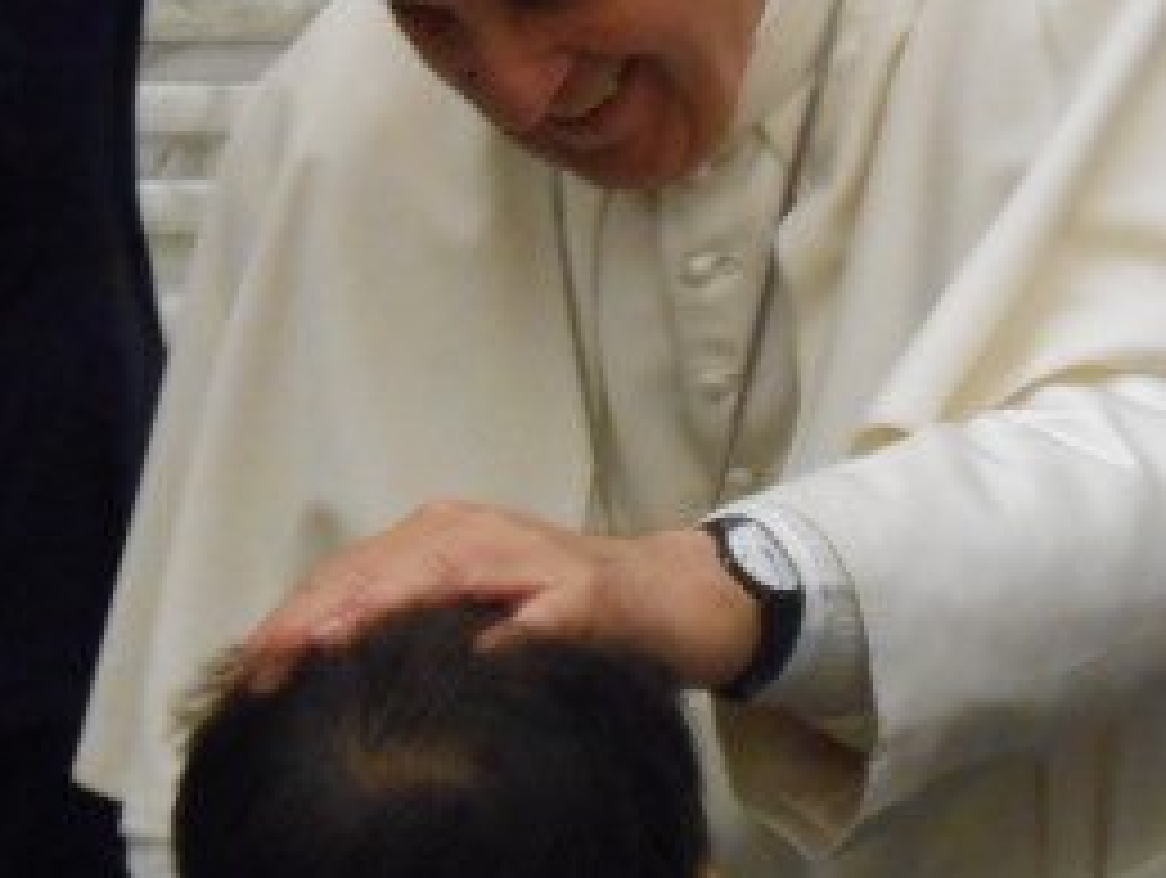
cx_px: 747
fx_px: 8736
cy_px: 104
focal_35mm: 259
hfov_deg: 7.6
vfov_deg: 5.7
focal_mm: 18.7
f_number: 5
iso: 800
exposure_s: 1/50
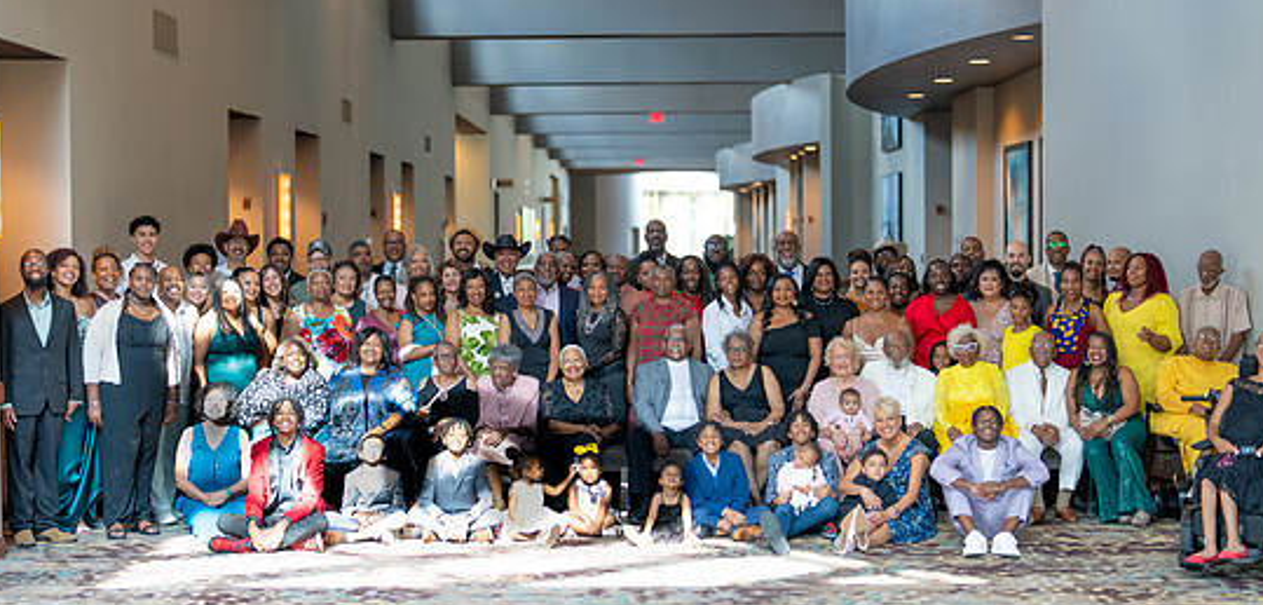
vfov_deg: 16.9
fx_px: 2039
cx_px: 633
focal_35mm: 63
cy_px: 305
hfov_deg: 34.4
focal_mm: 50
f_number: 1.2
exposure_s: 1/400
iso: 320
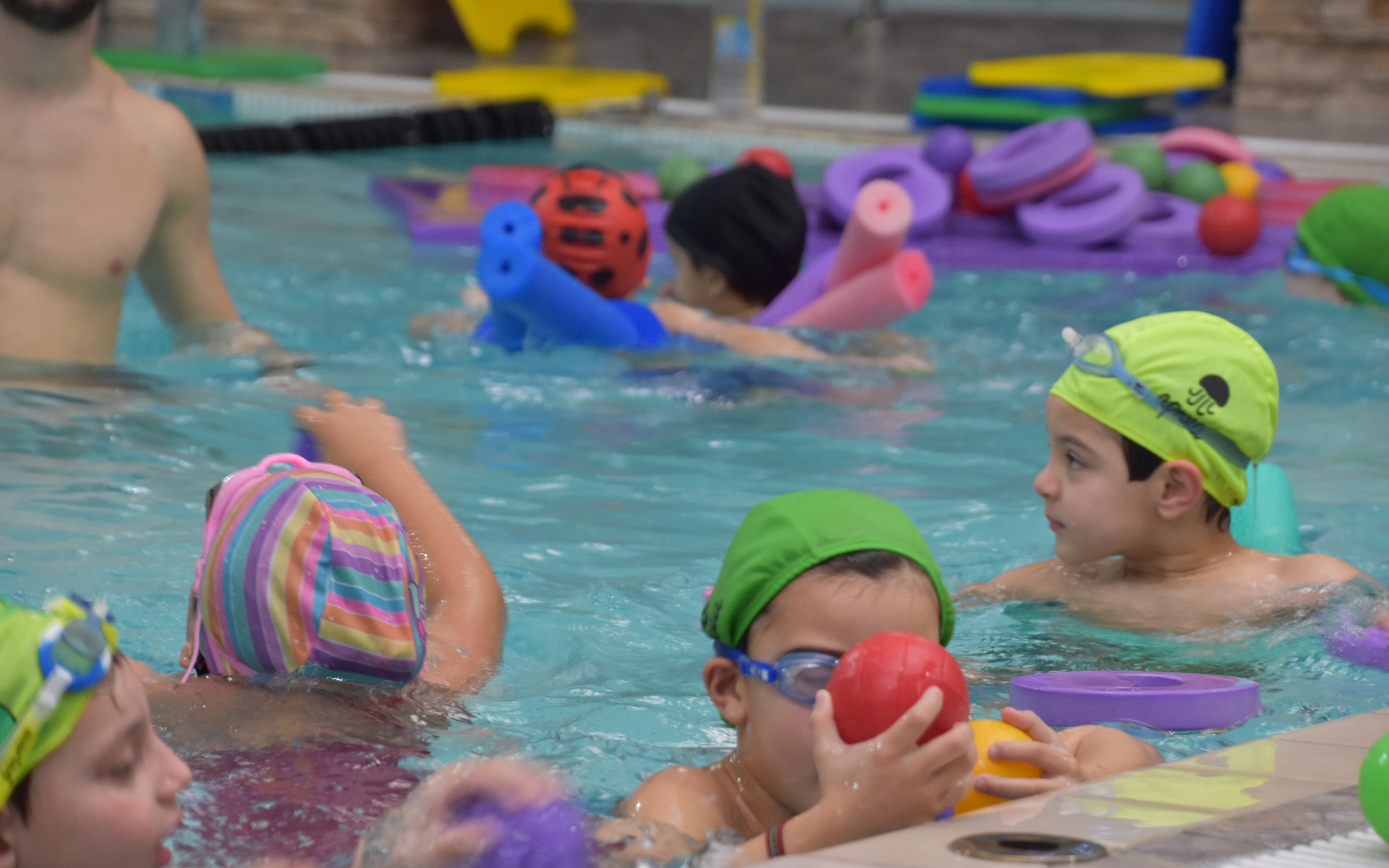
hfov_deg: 13.7
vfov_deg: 8.6
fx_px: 5792
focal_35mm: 153
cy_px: 447
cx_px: 694
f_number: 5.6
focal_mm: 100
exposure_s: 1/60
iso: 560
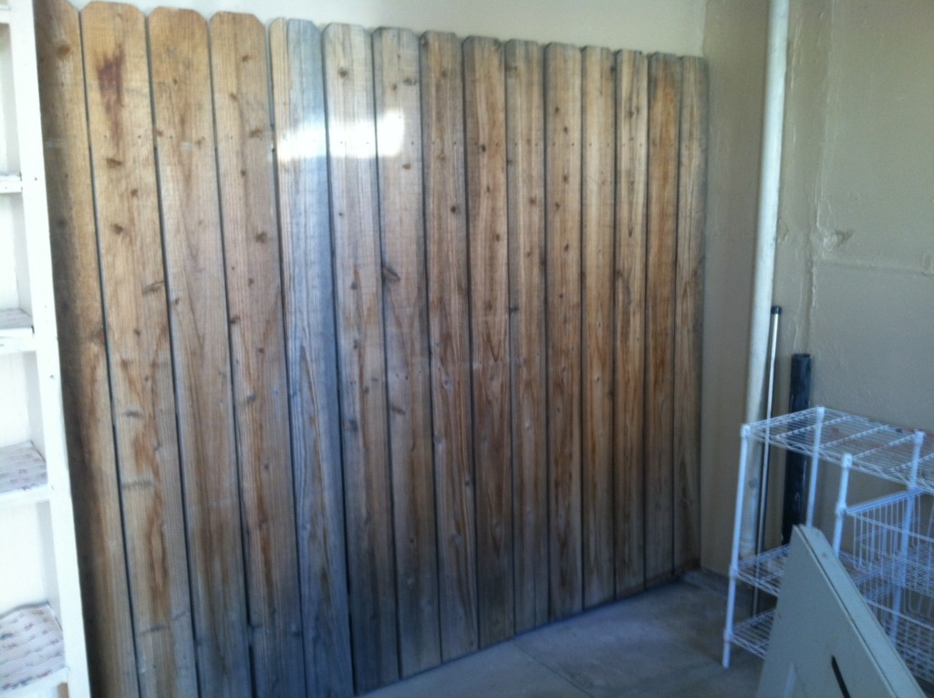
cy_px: 349
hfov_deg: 52.7
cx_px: 467
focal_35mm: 35
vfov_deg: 40.6
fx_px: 943
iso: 100
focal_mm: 3.85
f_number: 2.8
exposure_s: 1/15
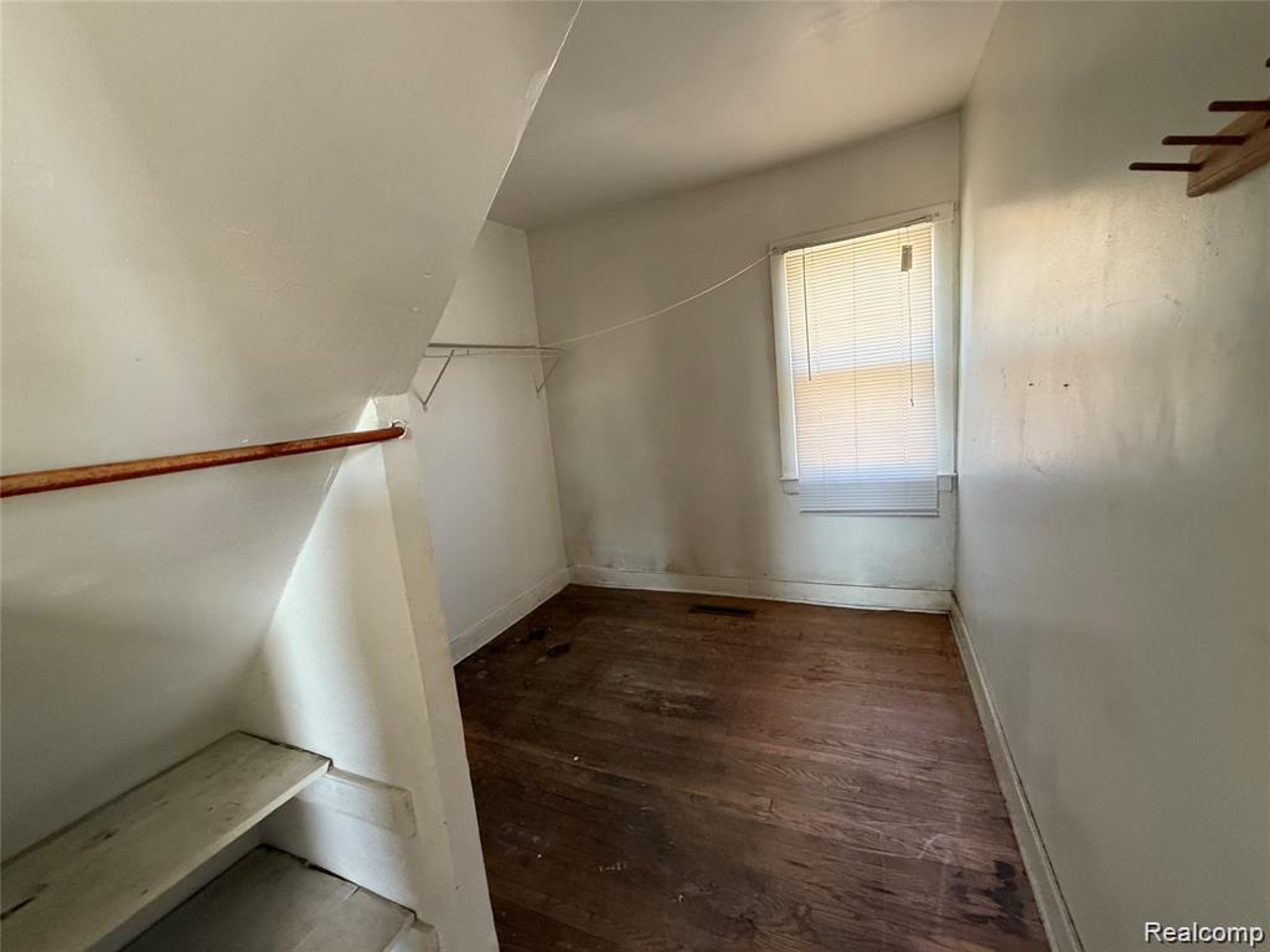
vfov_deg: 85.7
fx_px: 514
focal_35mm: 14
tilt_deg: -6.5
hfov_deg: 102.1
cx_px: 635
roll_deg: +5.4
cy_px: 476
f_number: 2.2
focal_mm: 2.22
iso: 400
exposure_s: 1/60
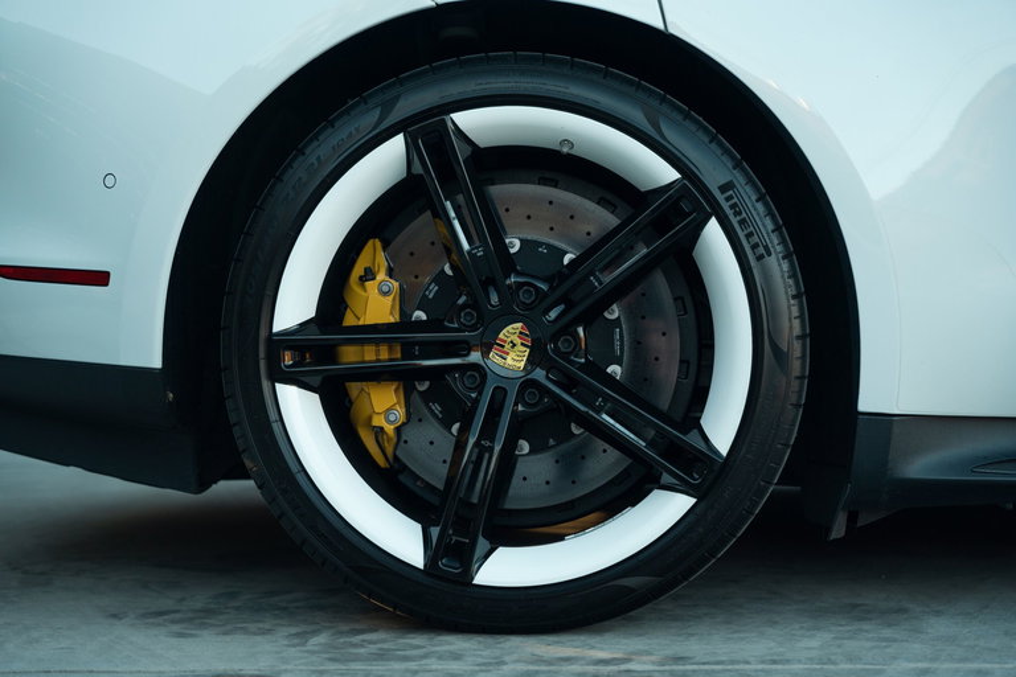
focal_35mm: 70
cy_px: 338
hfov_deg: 28.8
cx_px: 508
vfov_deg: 19.5
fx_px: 1975
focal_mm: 70
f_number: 2.8
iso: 250
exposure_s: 1/200
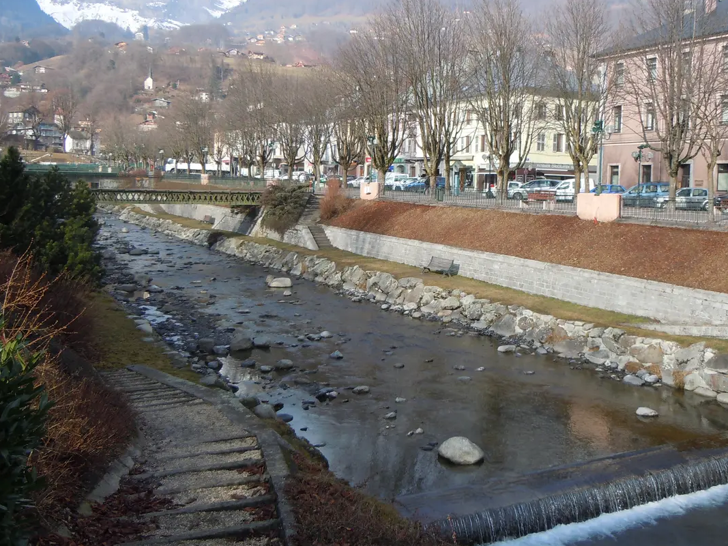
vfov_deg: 39.6
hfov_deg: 51.2
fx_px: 757
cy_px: 237
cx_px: 413
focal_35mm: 36
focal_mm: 5.4
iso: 100
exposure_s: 1/400
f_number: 3.5
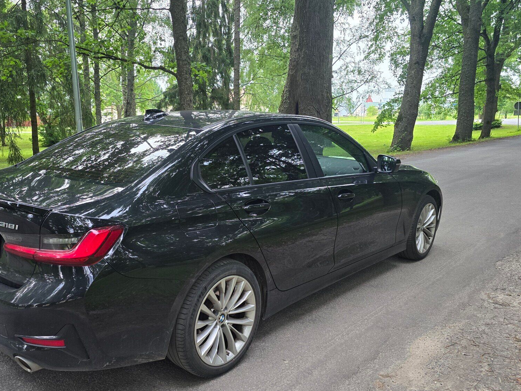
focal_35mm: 30
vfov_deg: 46.8
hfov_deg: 59.5
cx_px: 208
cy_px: 211
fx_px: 452
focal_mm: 6.3
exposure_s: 1/180
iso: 160
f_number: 1.7
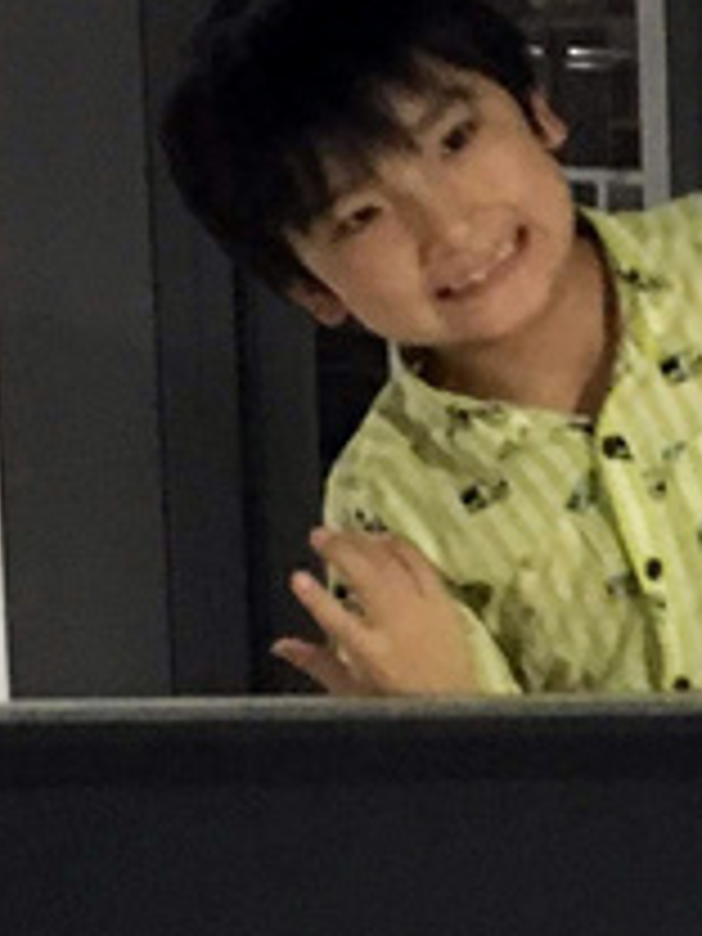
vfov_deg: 13.8
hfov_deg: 10.2
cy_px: 423
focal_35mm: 143
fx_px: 3867
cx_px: 878
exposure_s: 1/15
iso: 500
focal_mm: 4.15
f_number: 2.2
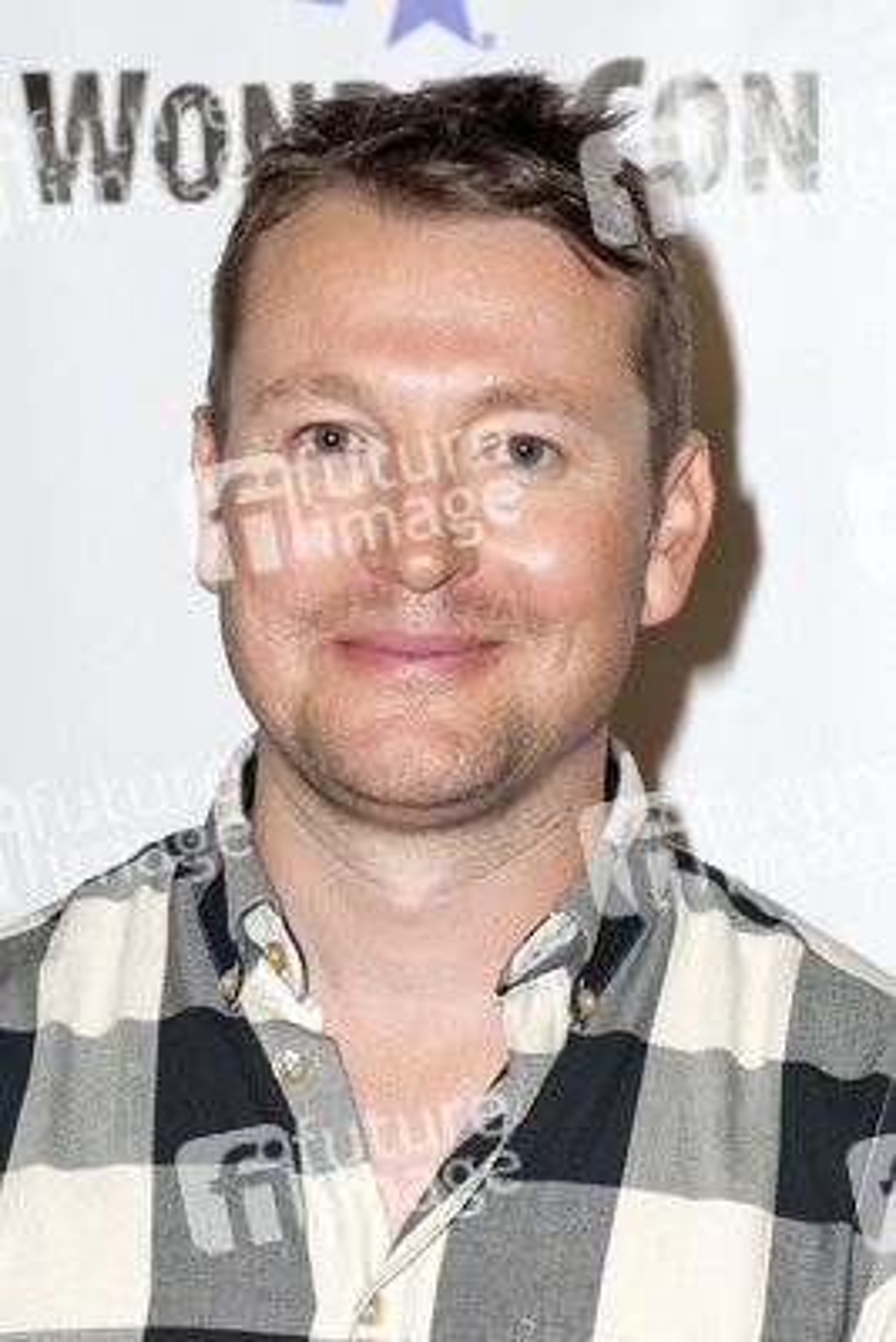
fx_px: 2312
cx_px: 448
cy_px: 671
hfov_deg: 21.9
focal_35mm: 62
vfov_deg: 32.4
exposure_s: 1/400
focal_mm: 62
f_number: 4
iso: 400
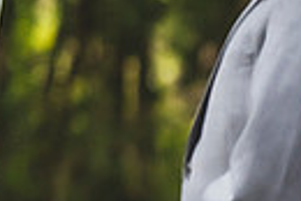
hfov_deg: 3.0
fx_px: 5776
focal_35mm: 690
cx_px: -326
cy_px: -70
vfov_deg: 2.0
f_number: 2.8
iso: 500
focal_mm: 155
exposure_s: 1/640
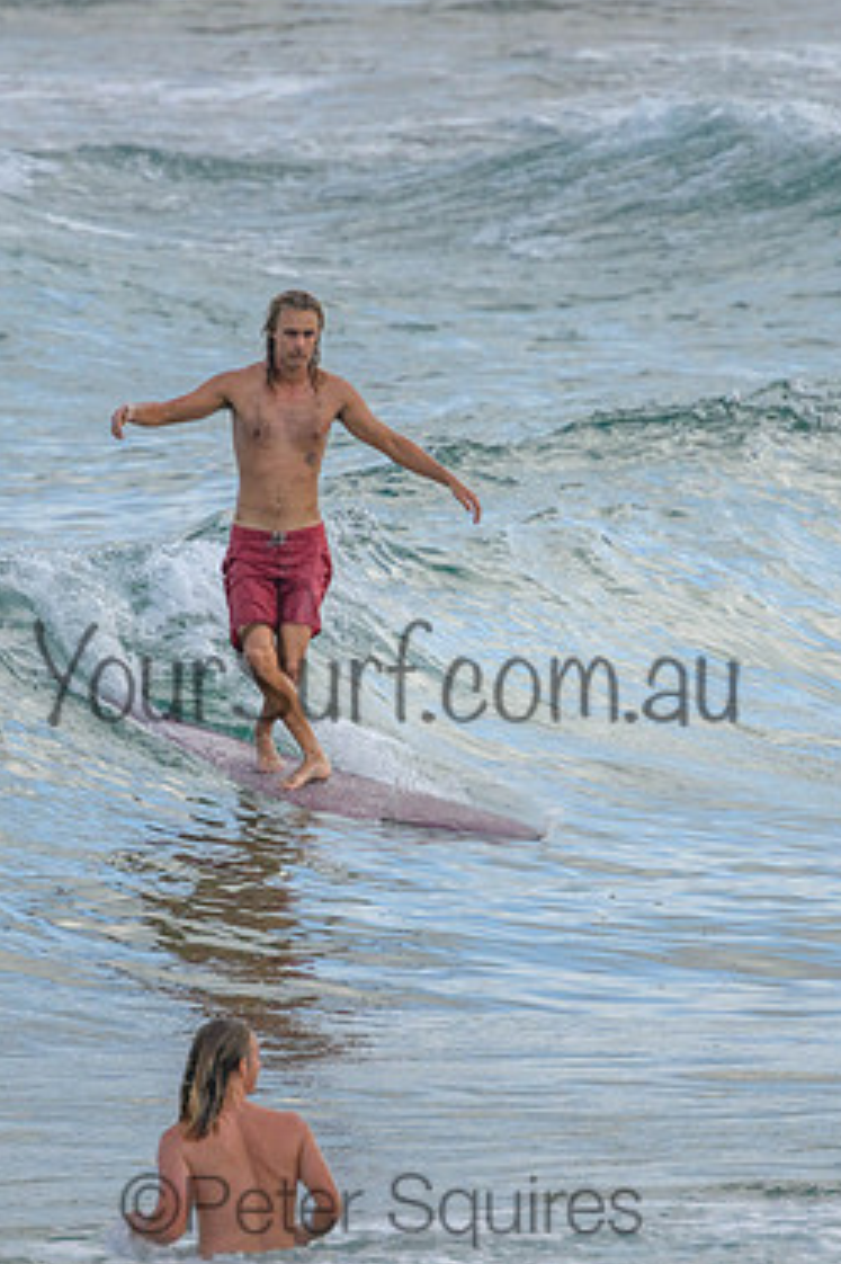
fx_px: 44856
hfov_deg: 1.1
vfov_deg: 1.6
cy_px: 625
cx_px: 382
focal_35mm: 1279
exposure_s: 1/2000
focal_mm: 800
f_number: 11
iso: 1400
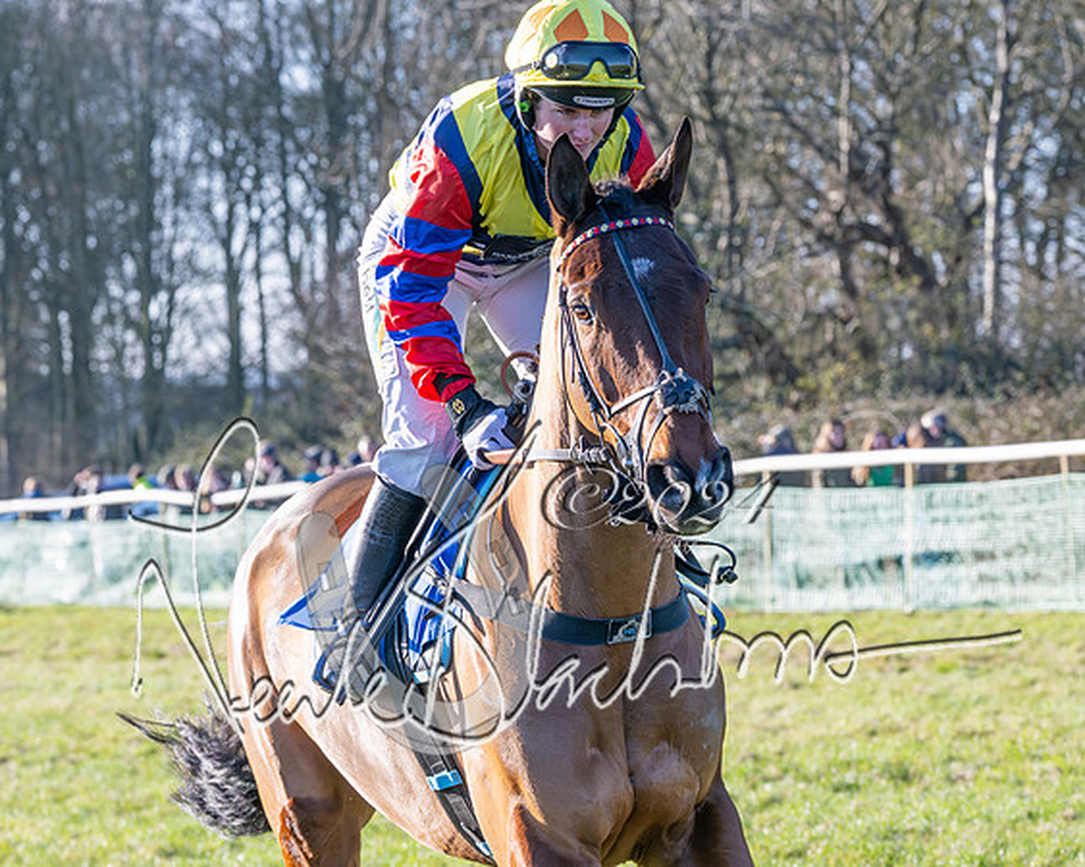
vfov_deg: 9.8
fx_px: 5054
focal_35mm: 157
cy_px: 481
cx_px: 548
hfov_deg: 12.3
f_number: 5
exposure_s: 1/1600
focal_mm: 84
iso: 400
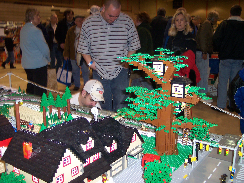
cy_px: 92
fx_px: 268
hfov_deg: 49.0
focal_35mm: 38
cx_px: 122
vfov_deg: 37.7
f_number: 2.8
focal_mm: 8
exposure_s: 1/30
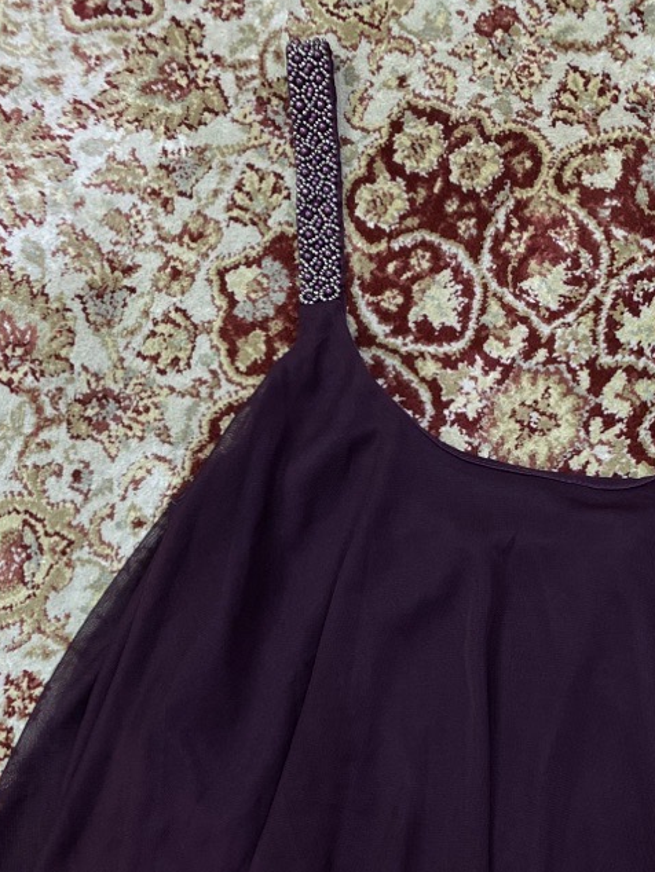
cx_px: 504
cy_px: 634
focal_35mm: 41
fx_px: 1034
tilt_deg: -76.8
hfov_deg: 34.3
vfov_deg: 44.5
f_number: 1.8
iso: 500
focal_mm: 4.25
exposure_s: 1/33
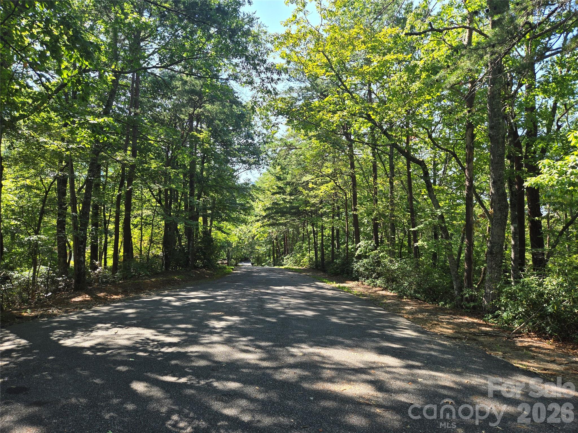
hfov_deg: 73.9
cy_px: 216
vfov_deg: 58.9
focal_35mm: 23
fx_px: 384
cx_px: 289
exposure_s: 1/262
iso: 25
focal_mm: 5.4
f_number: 1.8
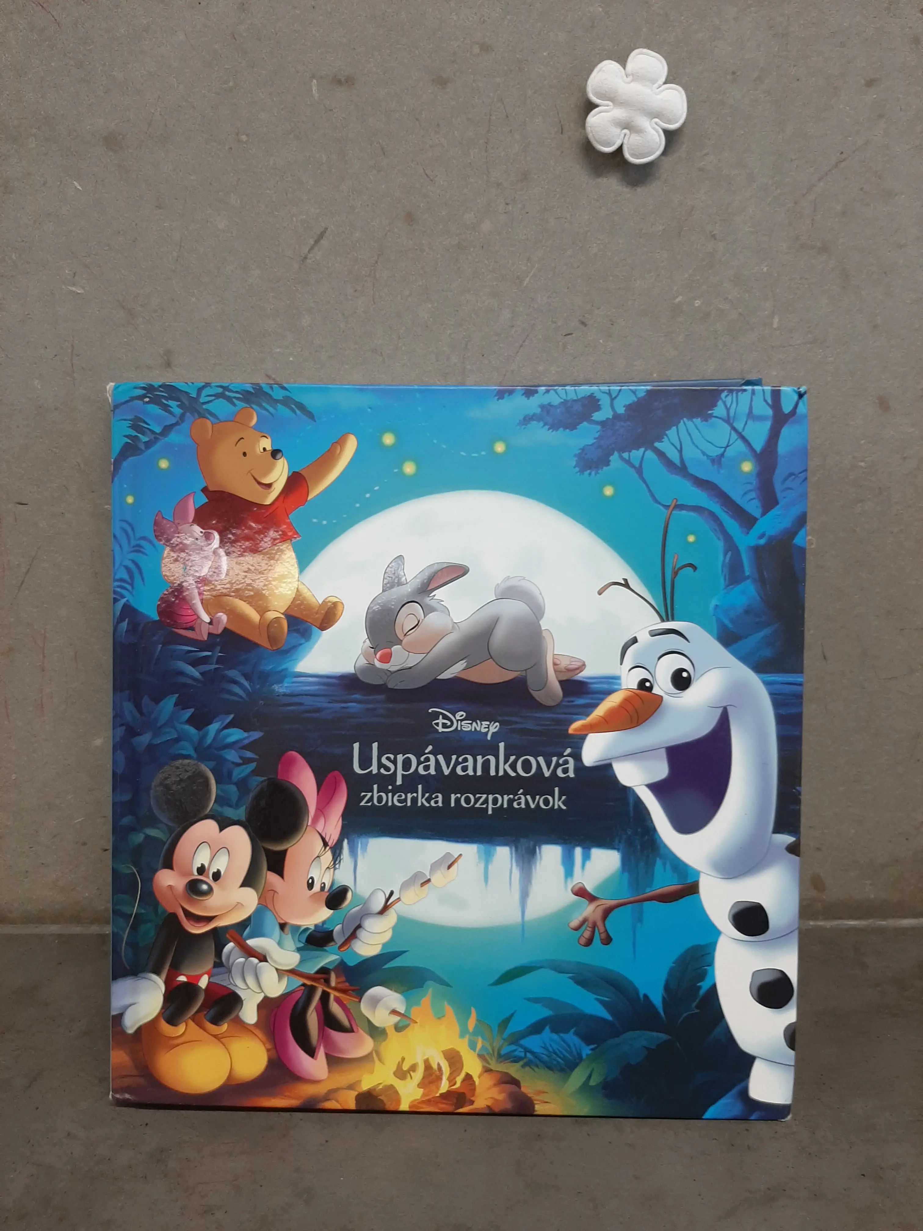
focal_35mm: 26
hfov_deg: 53.1
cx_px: 462
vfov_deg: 67.3
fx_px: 924
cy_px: 616
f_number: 1.7
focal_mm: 3.93
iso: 80
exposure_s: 1/50
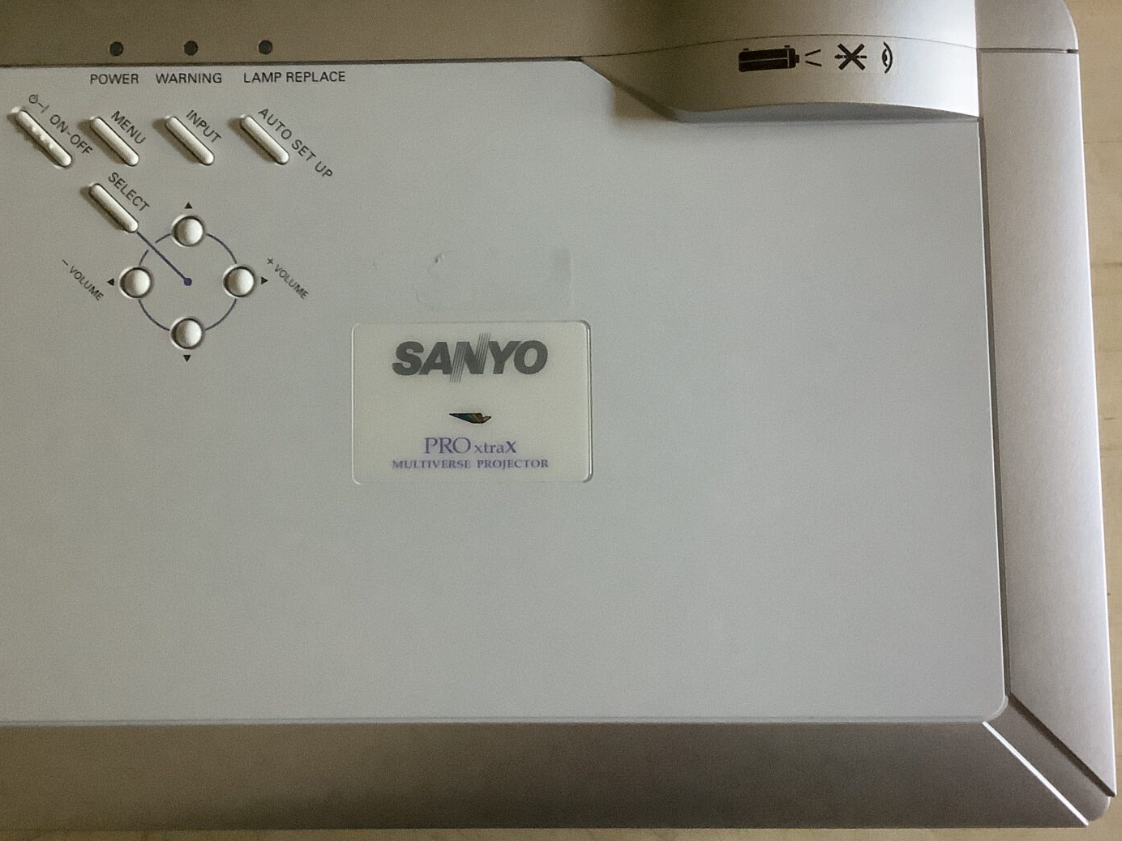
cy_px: 368
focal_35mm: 43
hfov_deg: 43.7
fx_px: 1394
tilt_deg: -85.1
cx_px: 471
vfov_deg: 33.6
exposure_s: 1/40
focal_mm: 3.3
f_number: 2.4
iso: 400
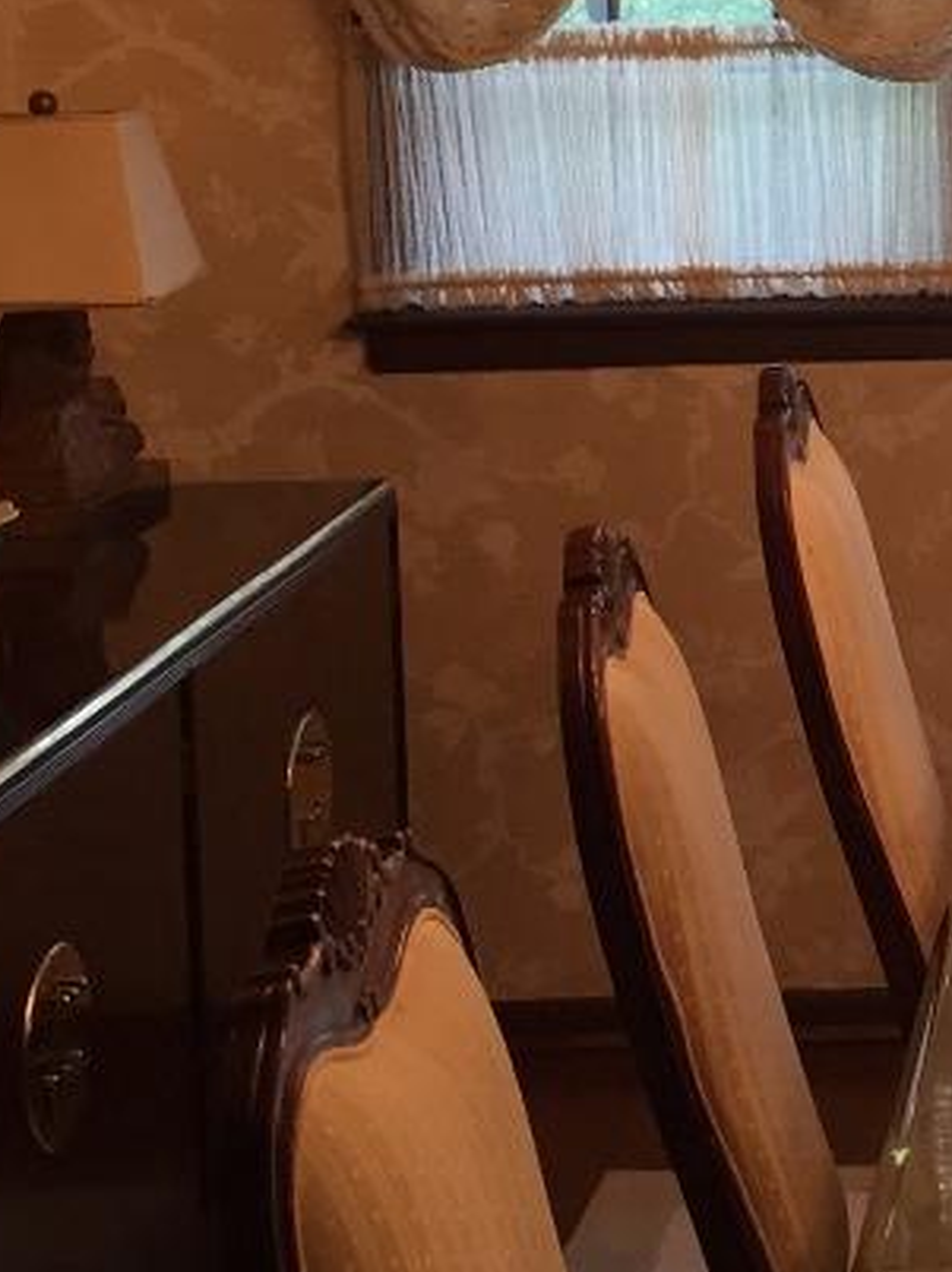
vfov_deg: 18.7
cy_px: 275
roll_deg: +0.3
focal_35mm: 104
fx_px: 3818
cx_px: 1521
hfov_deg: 13.2
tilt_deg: -7.1
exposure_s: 1/30
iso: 64
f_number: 2.2
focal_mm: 4.15
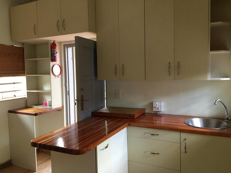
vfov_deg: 48.2
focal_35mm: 29
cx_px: 116
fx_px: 194
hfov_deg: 61.7
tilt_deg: -2.5
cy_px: 86
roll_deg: +0.9
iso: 64
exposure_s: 1/17
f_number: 2.2
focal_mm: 4.15
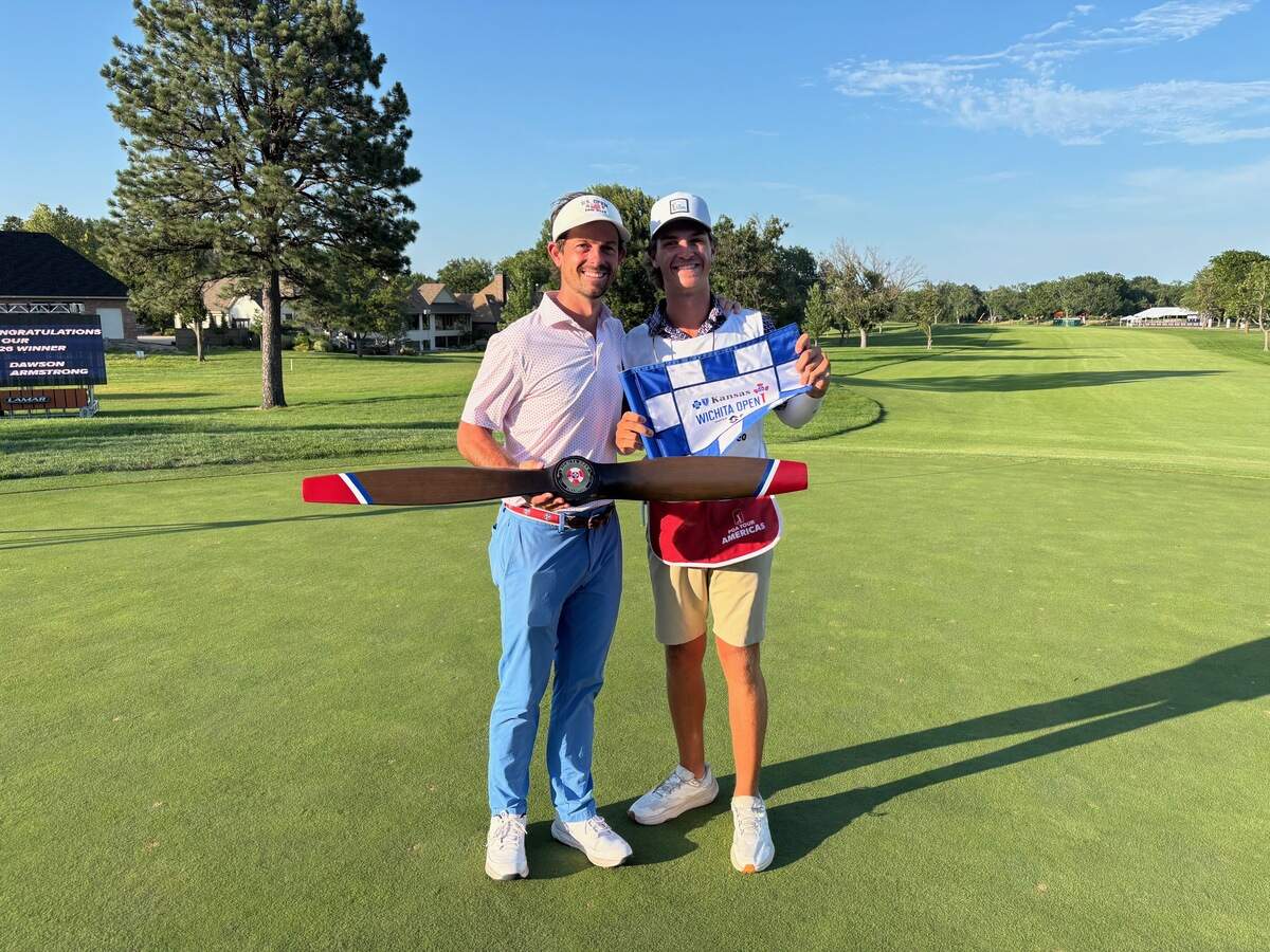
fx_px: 954
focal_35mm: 26
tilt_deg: -10.2
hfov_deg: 67.3
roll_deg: +0.4
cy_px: 476
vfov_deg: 53.1
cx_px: 635
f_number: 1.6
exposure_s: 1/1616
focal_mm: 5.96
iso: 50
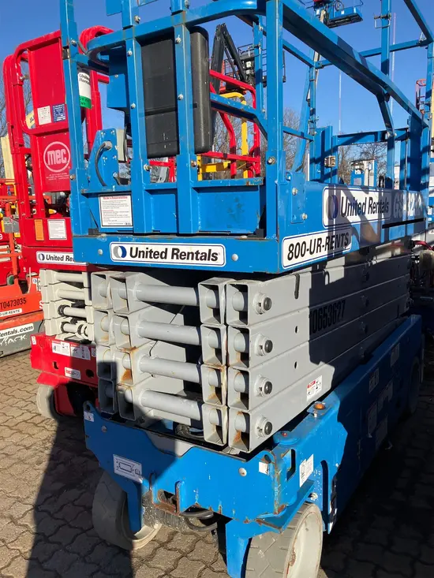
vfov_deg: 63.4
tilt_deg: -8.8
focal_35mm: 28
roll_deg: +0.2
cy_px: 289
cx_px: 217
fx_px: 468
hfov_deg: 49.8
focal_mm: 3.99
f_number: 1.8
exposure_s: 1/1946
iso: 32
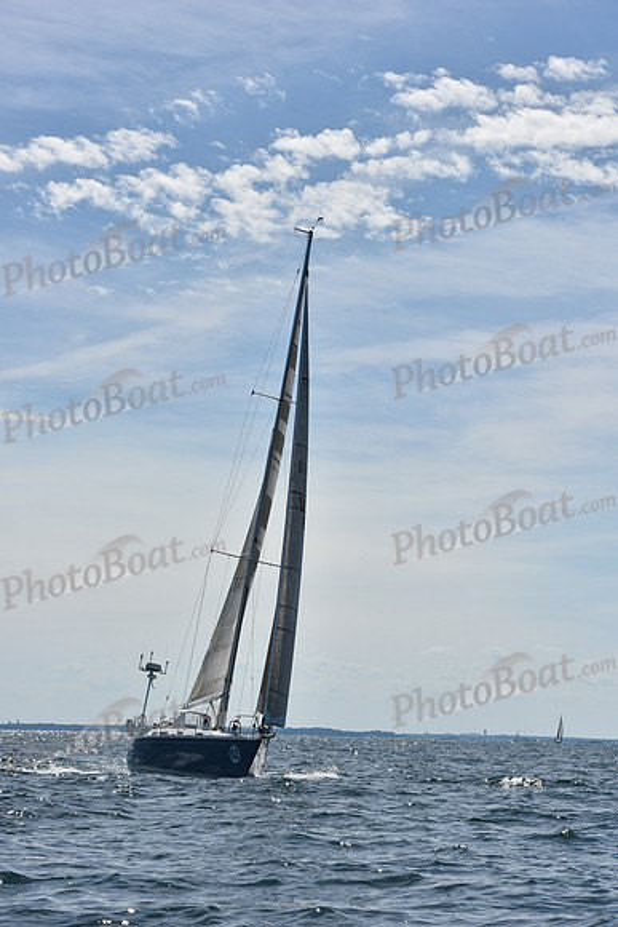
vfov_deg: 20.8
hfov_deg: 14.0
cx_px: 309
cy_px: 464
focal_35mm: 98
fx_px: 2522
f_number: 10
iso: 250
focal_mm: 98
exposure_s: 1/1600
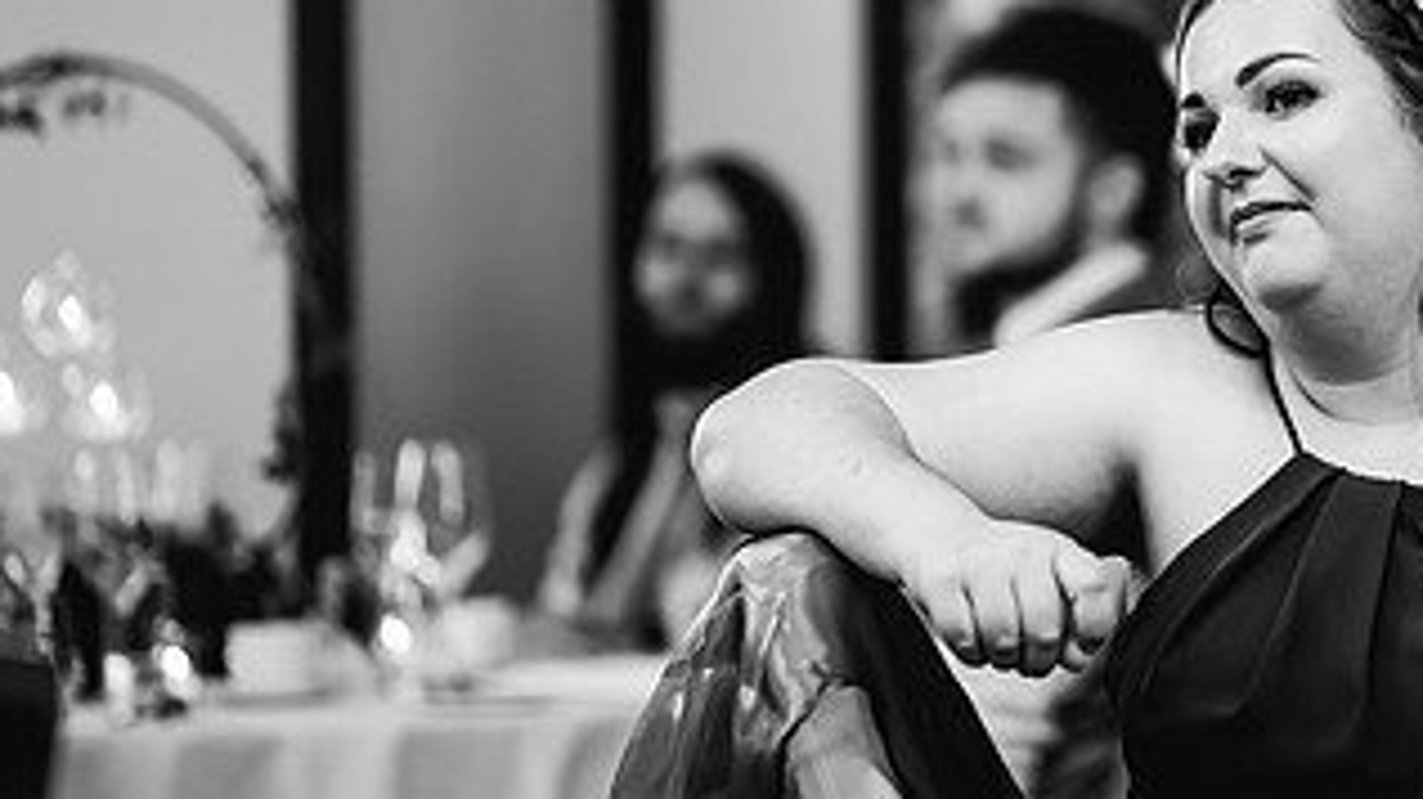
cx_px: 1064
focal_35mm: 166
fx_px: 6261
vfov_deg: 7.3
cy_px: 307
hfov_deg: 12.9
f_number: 1.4
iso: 1000
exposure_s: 1/250
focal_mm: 85
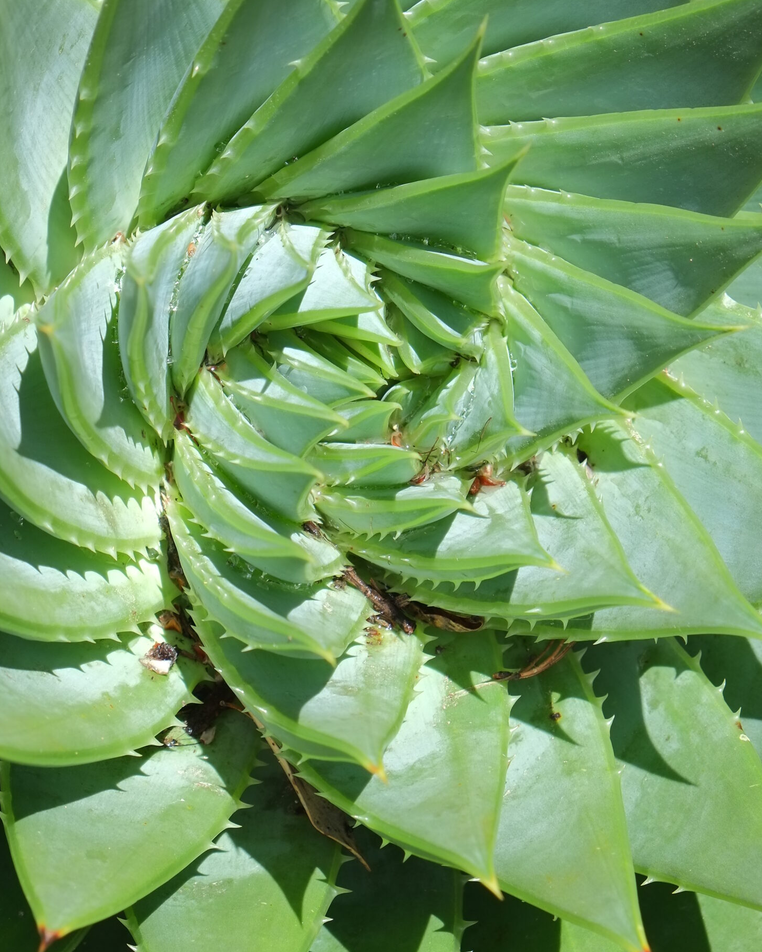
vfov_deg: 17.4
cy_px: 342
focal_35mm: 110
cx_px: 322
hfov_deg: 14.0
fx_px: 3101
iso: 200
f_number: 5.6
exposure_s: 1/250
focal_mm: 55
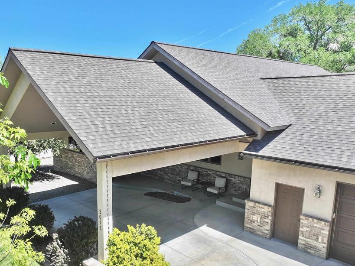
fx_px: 308
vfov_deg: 46.5
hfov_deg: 59.4
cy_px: 161
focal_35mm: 30
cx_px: 138
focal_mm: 12.29
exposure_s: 1/1600
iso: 150
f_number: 2.8
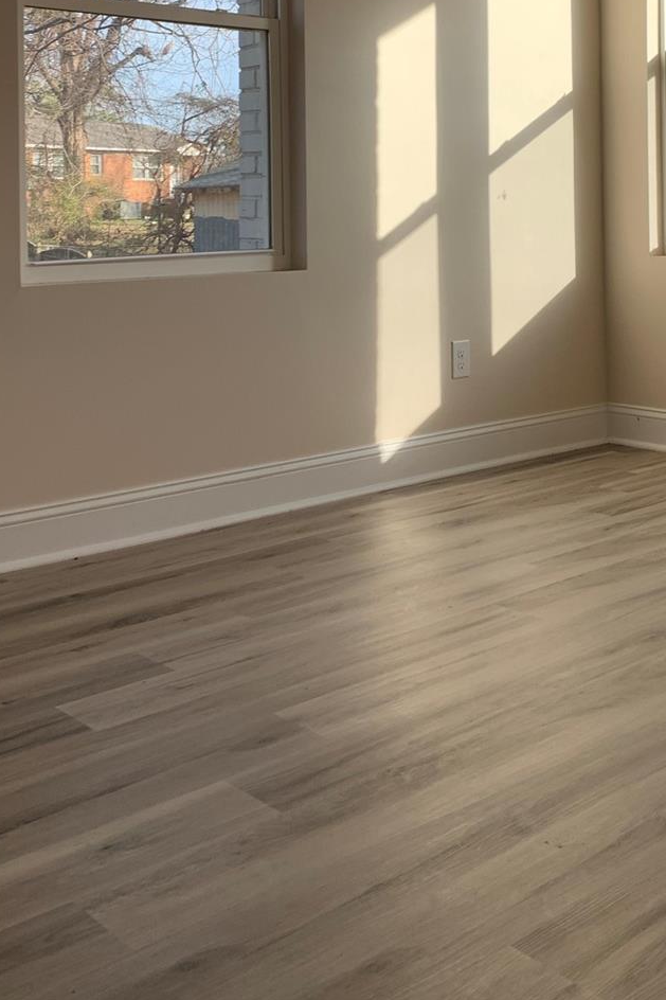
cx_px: 446
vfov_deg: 42.4
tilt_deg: +2.2
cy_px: 190
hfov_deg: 30.3
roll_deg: +1.1
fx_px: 1221
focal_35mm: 44
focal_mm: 4.25
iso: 25
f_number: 1.8
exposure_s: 1/297
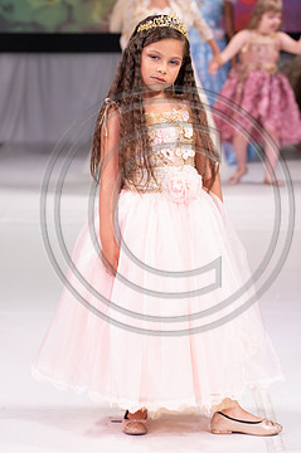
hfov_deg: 9.1
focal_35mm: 150
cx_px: 167
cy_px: 210
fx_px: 1887
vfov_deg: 13.7
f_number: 5.6
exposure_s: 1/400
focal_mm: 120
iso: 2000
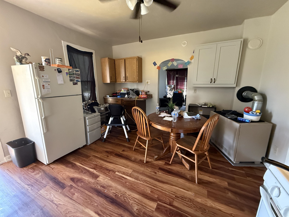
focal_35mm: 14
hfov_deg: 102.1
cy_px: 108
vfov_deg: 85.7
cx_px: 144
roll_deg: +0.4
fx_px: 117
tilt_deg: -11.0
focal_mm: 2.22
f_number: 2.2
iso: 800
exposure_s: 1/60
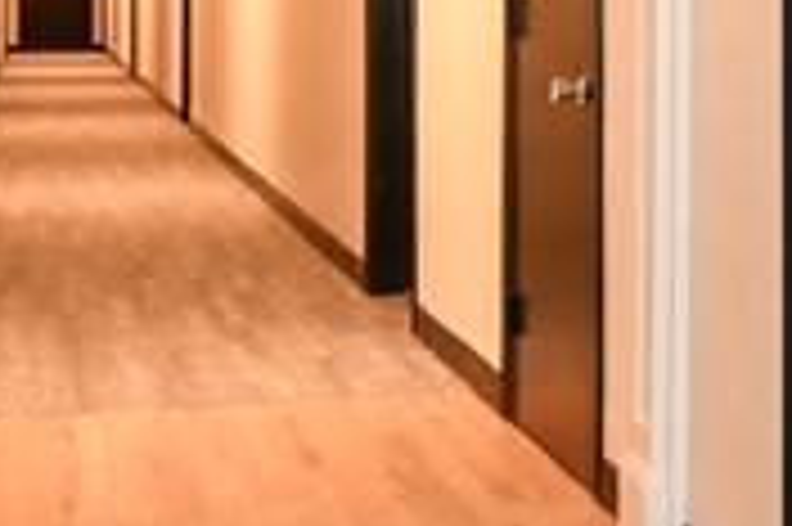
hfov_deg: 18.8
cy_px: 16
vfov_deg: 12.9
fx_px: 2308
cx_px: 837
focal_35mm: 105
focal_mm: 12
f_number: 4
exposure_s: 1/60
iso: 1100
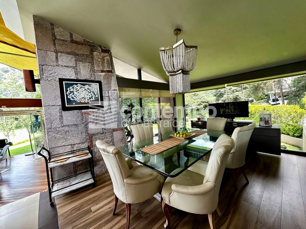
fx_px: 124
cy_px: 114
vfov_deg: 85.7
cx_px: 153
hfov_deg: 102.1
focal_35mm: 14
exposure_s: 1/99
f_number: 2.2
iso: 125
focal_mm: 2.22
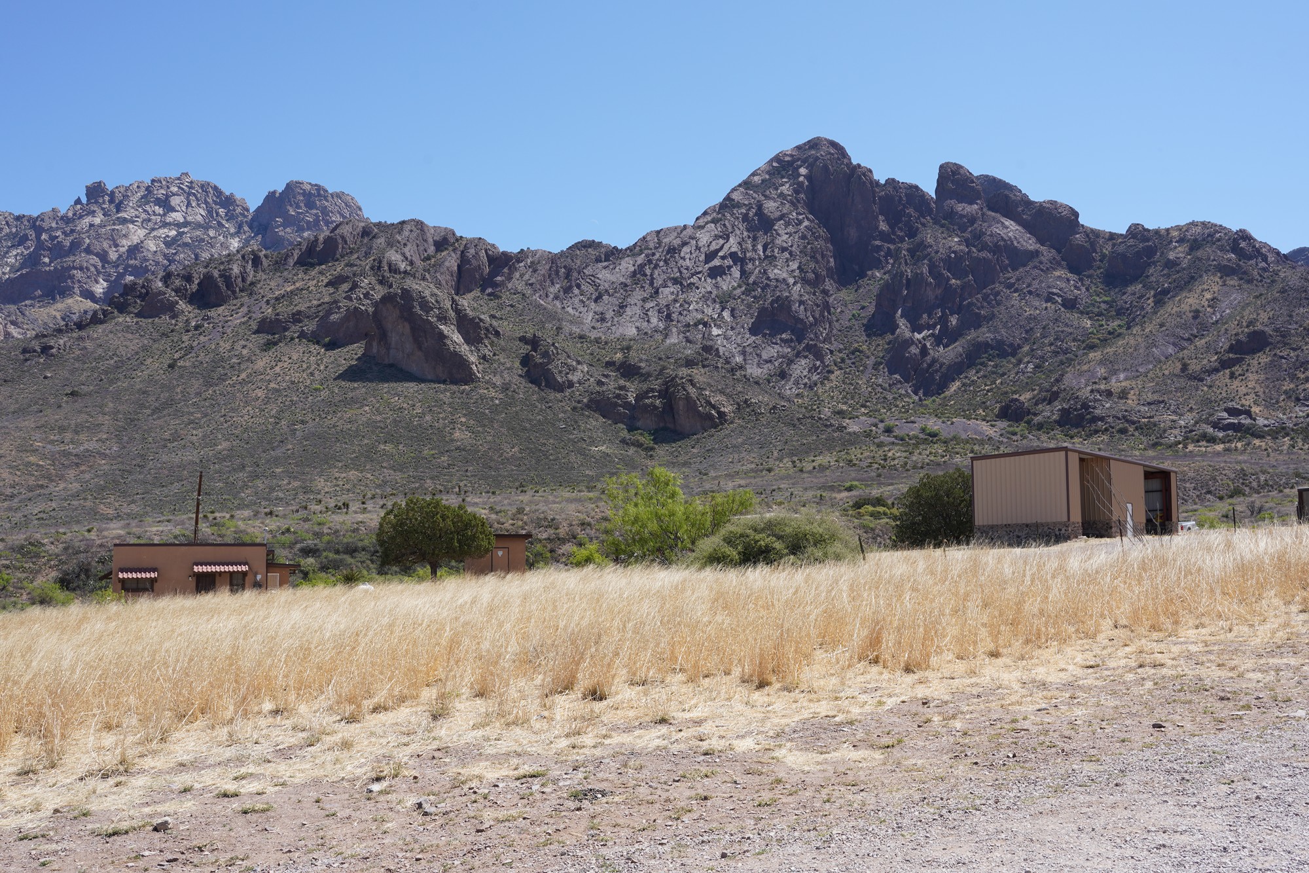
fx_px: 1127
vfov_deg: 42.3
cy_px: 436
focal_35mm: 31
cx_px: 654
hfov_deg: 60.3
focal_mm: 31
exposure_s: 1/100
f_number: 13
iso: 100
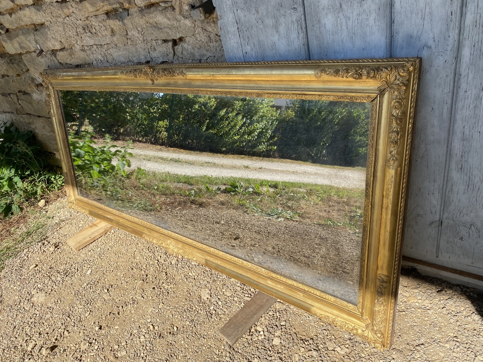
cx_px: 242
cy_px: 181
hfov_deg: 67.3
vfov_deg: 53.1
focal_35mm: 26
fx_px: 363
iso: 32
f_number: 1.8
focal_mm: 4.25
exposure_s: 1/1779
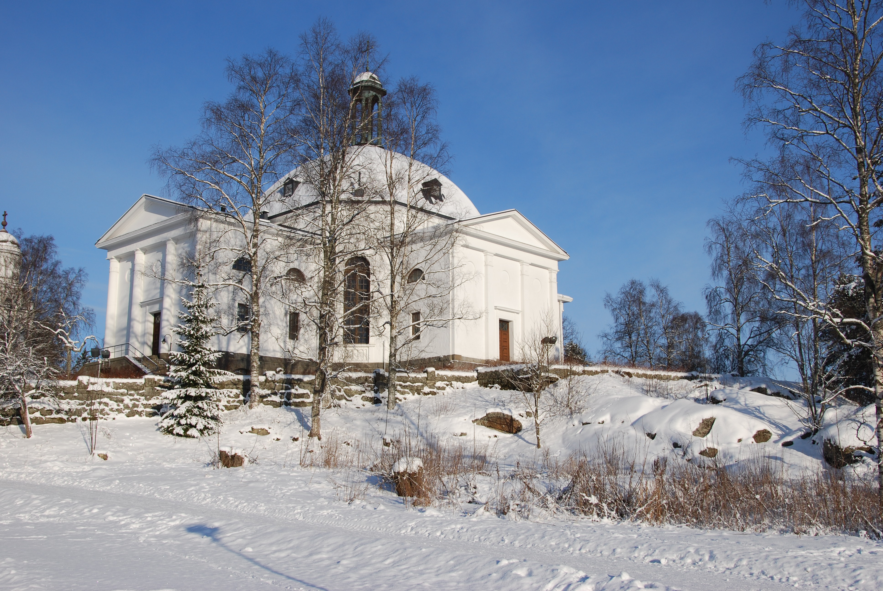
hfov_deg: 49.5
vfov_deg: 34.3
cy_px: 296
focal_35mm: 39
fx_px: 958
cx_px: 442
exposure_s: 1/250
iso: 100
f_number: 9
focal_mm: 26
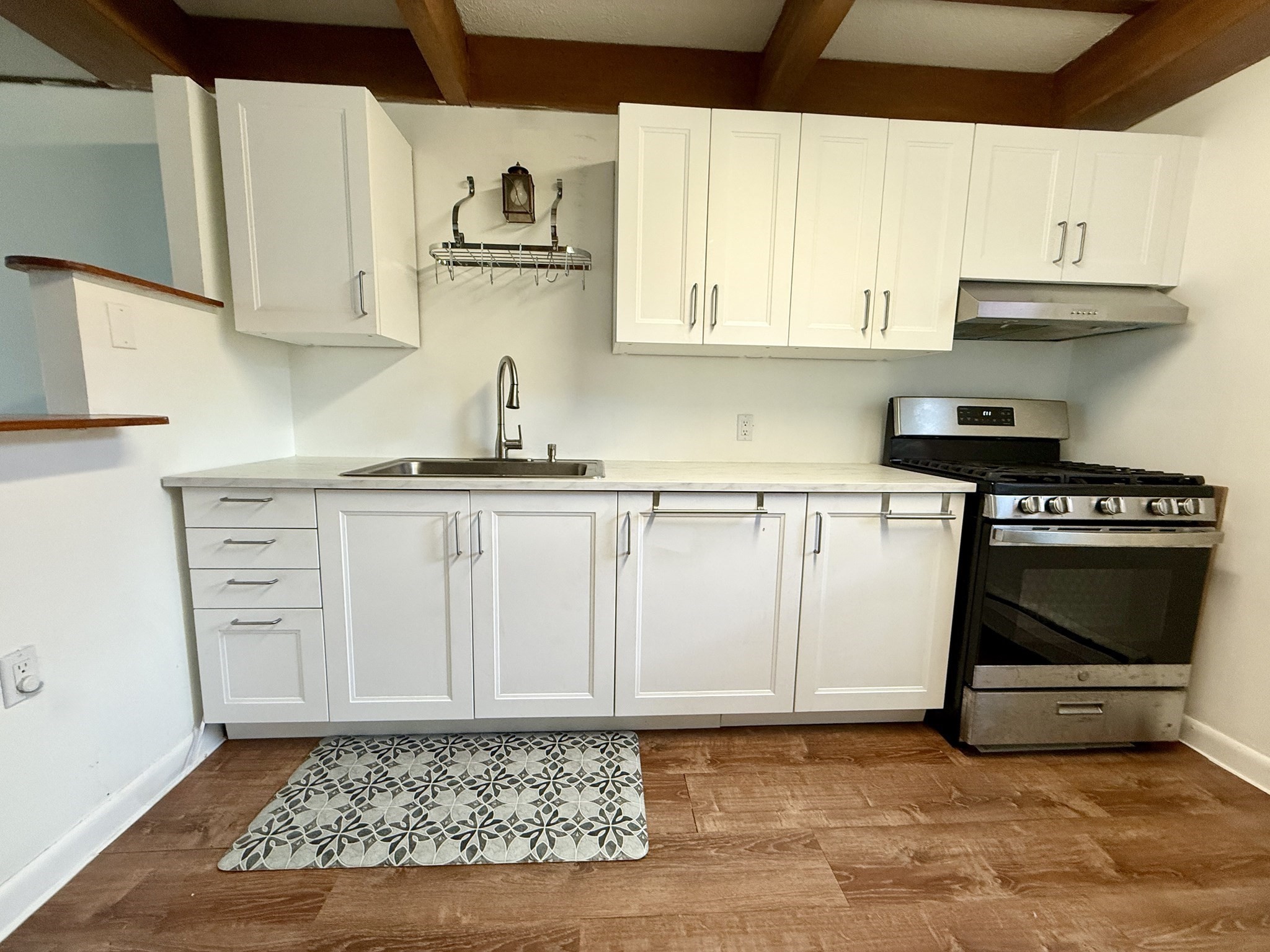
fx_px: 514
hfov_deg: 102.1
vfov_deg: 85.7
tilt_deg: -8.1
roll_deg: -1.3
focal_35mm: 14
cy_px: 476
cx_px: 635
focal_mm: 2.22
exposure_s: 1/109
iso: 250
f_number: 2.2
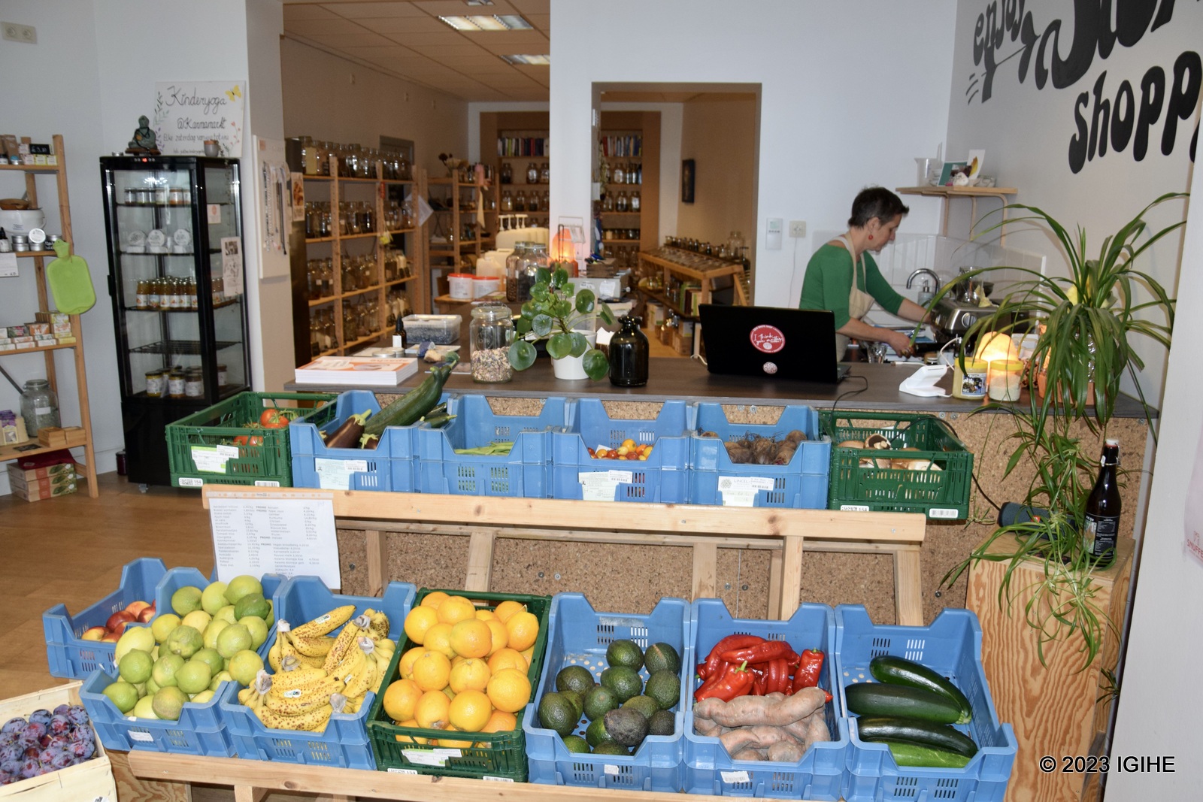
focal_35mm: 27
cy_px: 401
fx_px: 902
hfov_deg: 67.4
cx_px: 602
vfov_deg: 47.9
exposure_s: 1/80
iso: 800
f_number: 4.5
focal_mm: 18
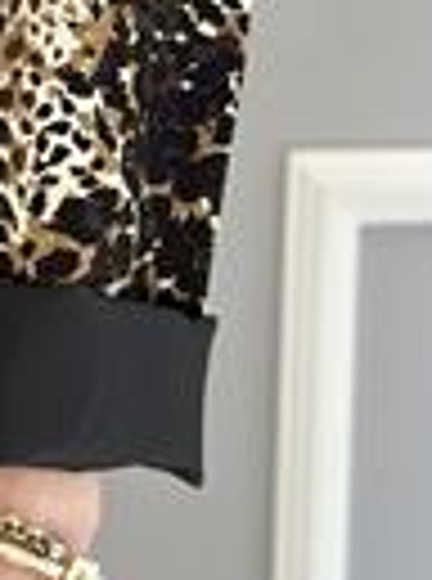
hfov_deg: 7.4
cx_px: -284
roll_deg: -1.2
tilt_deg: -10.5
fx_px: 3244
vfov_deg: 10.1
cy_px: -54
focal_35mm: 194
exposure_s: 1/152
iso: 125
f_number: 1.78
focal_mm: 6.86
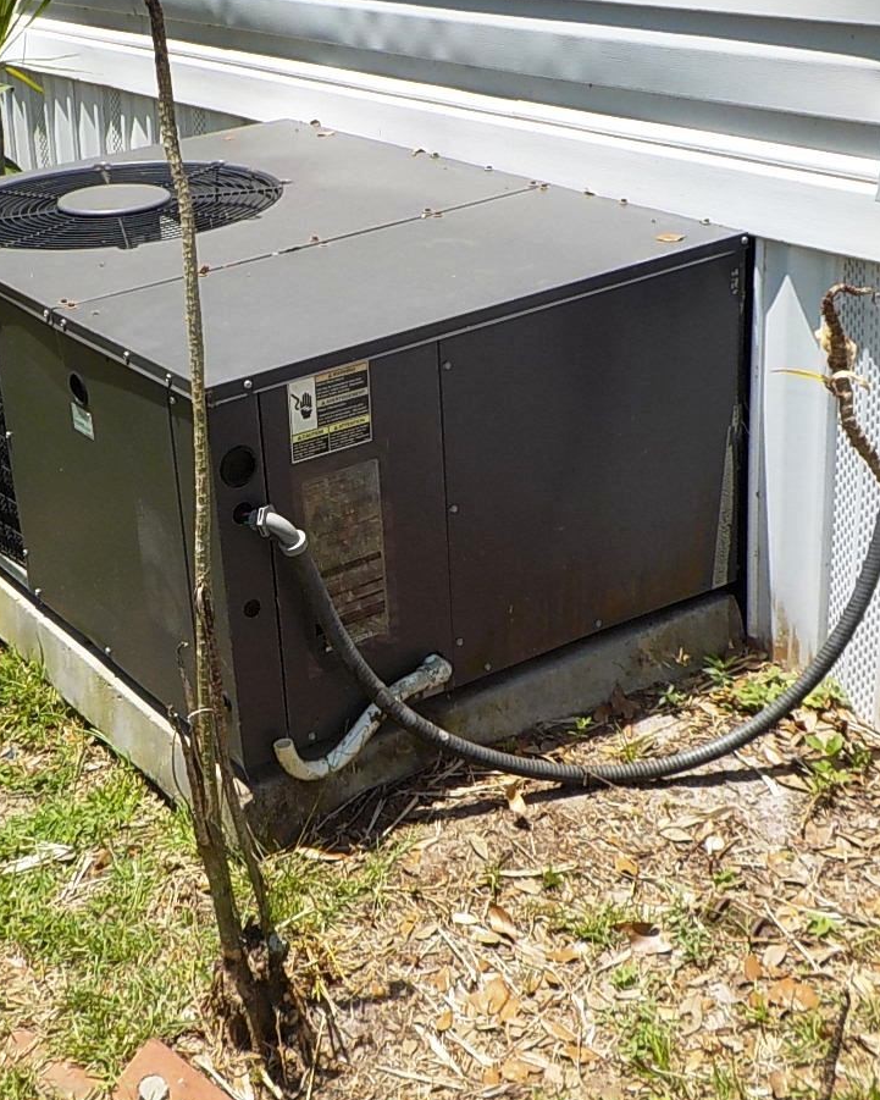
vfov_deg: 36.0
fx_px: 1693
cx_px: 280
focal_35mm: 52
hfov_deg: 28.9
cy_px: 541
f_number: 3.3
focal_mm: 4.1
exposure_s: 1/1000
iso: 125
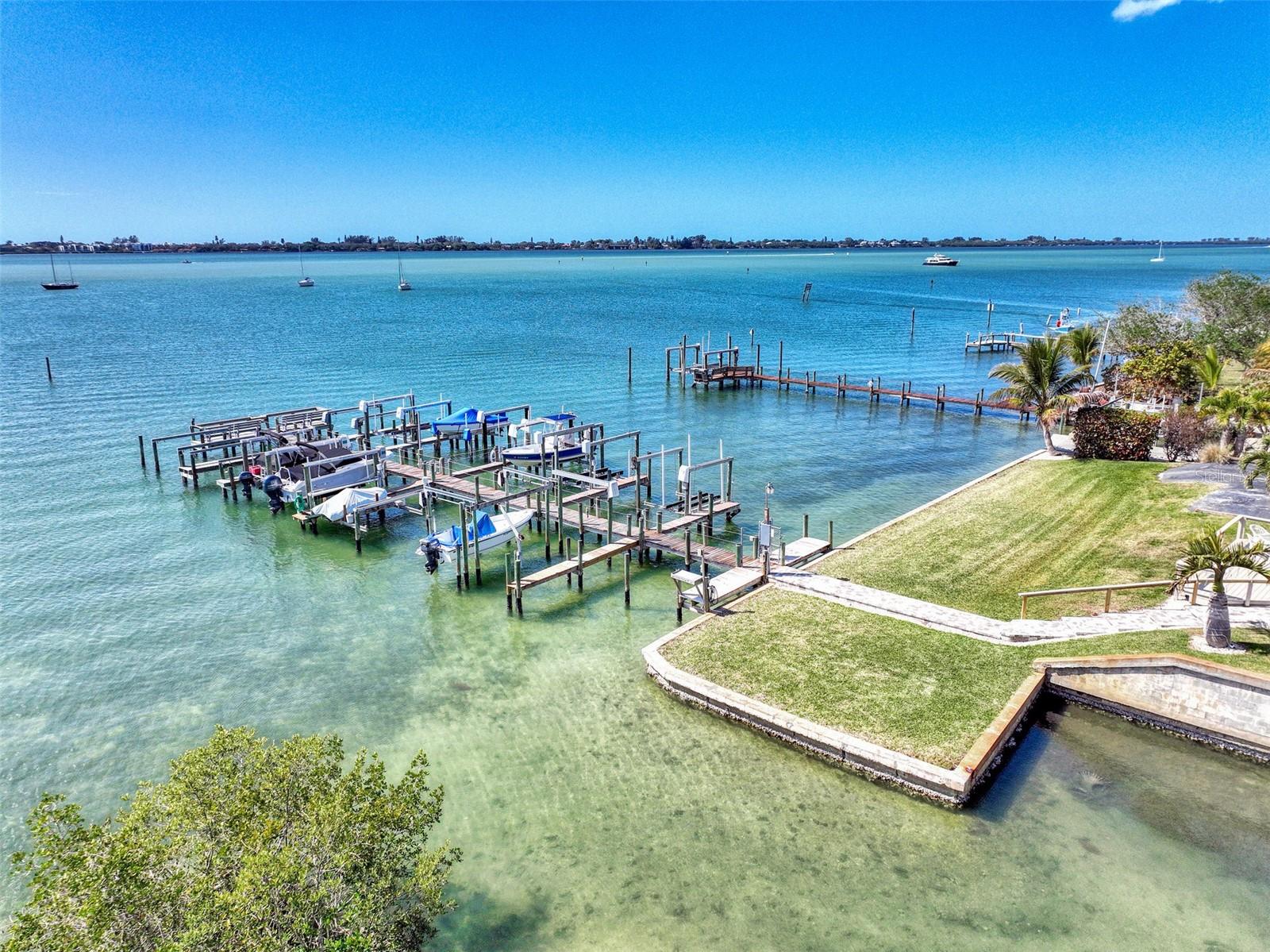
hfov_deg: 71.6
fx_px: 880
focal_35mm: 24
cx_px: 635
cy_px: 476
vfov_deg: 56.8
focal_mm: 12.3
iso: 100
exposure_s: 1/3200
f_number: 2.8
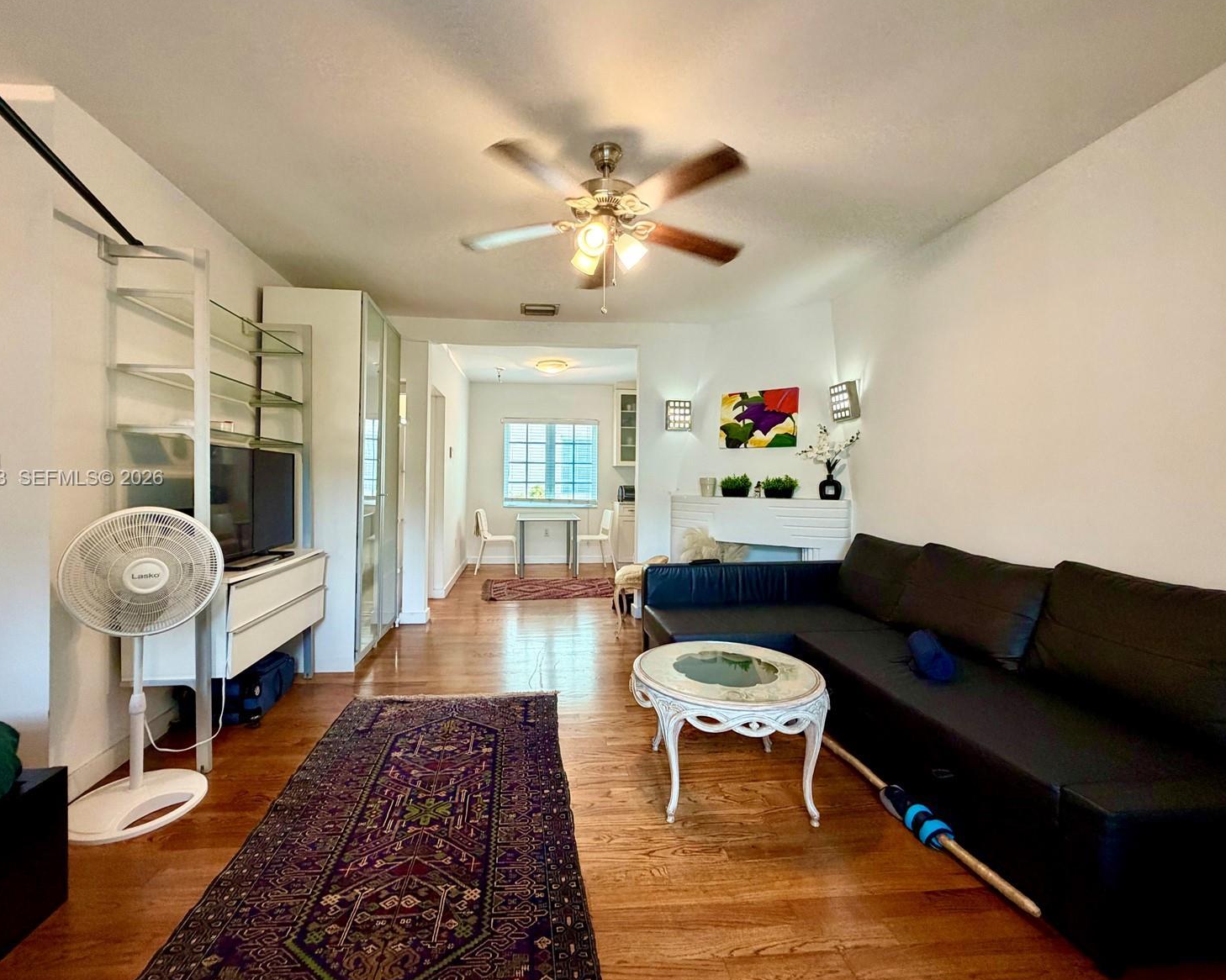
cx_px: 574
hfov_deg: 96.7
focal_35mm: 15
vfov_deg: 84.0
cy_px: 479
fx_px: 544
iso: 200
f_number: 2.2
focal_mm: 2.22
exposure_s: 1/60
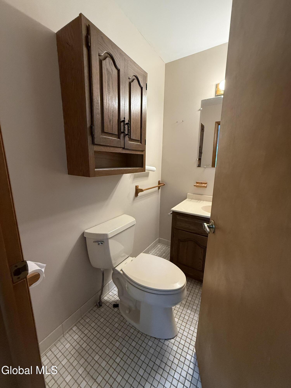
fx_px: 157
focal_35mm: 14
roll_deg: -1.4
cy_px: 194
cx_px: 146
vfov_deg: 102.1
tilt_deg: -11.3
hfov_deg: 85.7
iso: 320
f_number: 2.2
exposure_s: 1/60
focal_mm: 2.22
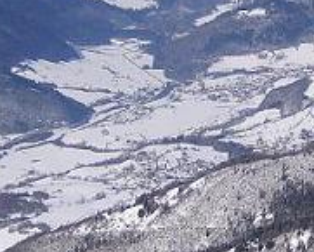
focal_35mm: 158
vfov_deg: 9.8
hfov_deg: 12.2
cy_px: 194
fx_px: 1469
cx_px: 211
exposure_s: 1/350
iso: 50
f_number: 7.1
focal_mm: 5.8
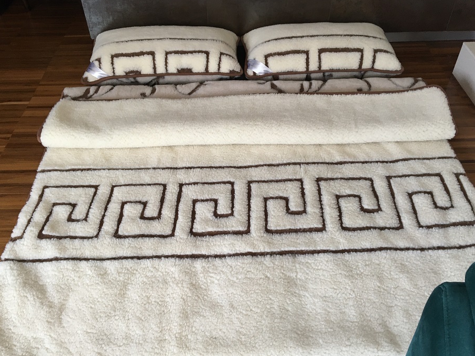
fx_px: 439
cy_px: 192
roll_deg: +0.6
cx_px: 233
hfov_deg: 56.8
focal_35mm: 32
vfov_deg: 44.1
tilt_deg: -44.7
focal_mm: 4.15
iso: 100
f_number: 2.2
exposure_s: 1/33
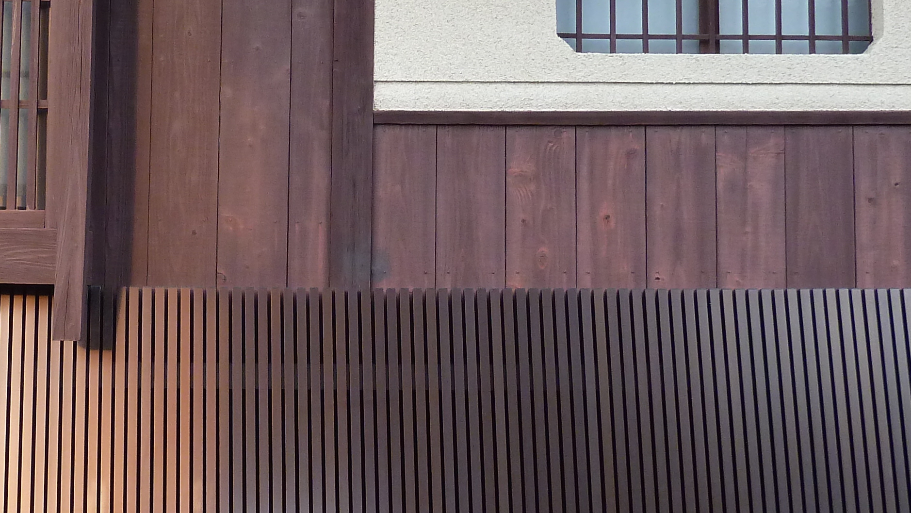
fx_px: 1401
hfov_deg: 35.3
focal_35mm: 58
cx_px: 246
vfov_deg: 20.7
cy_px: 242
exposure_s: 1/30
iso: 160
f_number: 3.3
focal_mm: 4.1
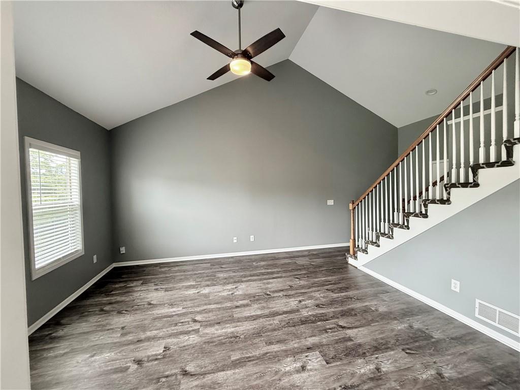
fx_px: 210
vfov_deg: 85.7
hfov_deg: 102.1
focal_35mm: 14
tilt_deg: -0.6
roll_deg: -0.2
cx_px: 260
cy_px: 195
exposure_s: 1/120
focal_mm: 2.22
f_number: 2.2
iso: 200
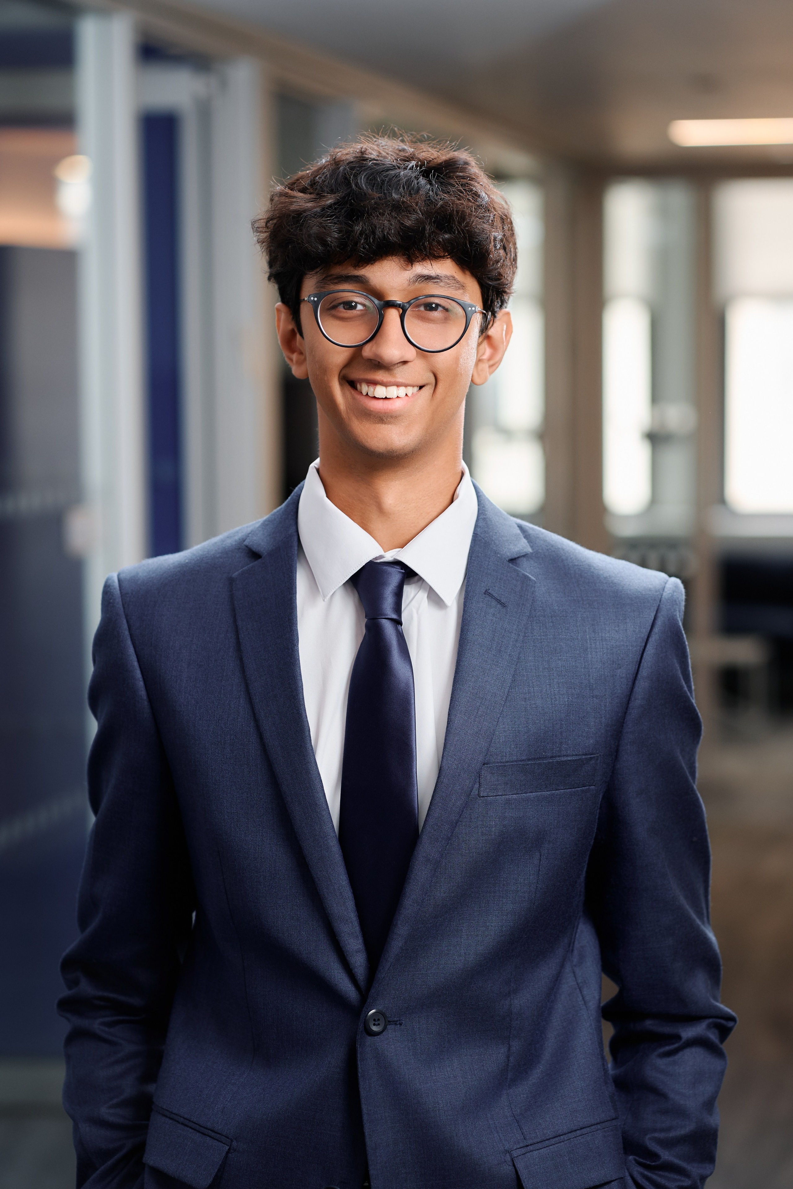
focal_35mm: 85
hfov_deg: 16.1
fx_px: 2808
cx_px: 396
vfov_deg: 23.9
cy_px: 594
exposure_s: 1/200
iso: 500
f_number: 2.8
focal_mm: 85
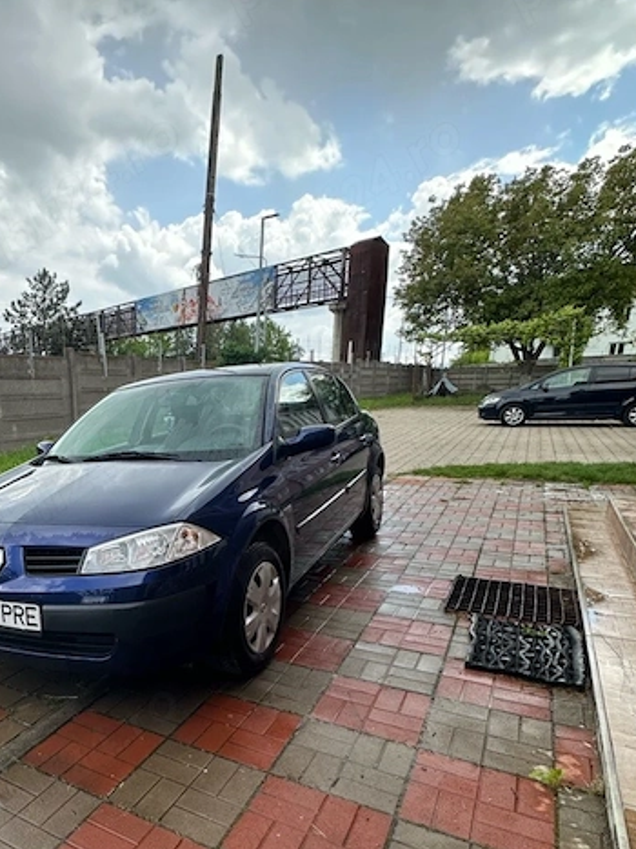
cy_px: 536
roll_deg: +2.8
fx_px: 588
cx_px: 133
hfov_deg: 53.3
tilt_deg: -12.1
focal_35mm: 24
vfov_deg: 70.3
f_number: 2.2
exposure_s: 1/463
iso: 40
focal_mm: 2.22
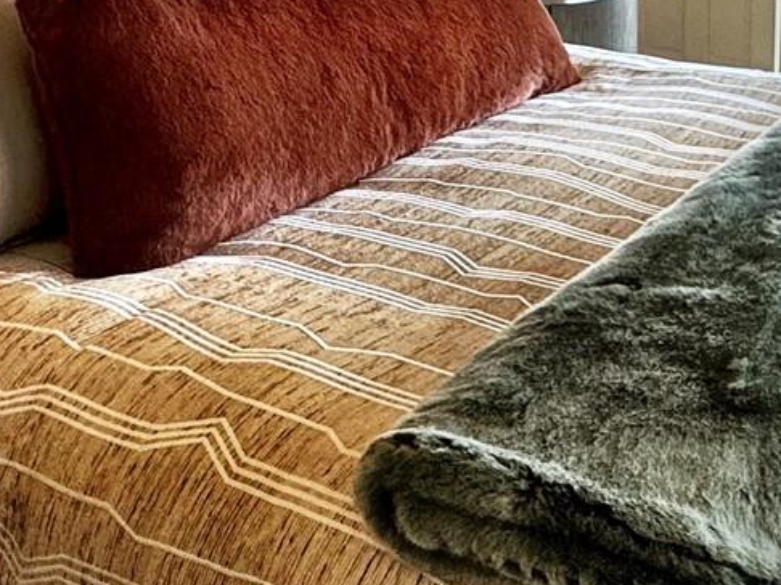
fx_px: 1330
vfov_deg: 23.9
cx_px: 466
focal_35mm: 59
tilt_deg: -12.2
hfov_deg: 32.6
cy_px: 29
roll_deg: +0.9
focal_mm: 2.22
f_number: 2.2
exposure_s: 1/120
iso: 200
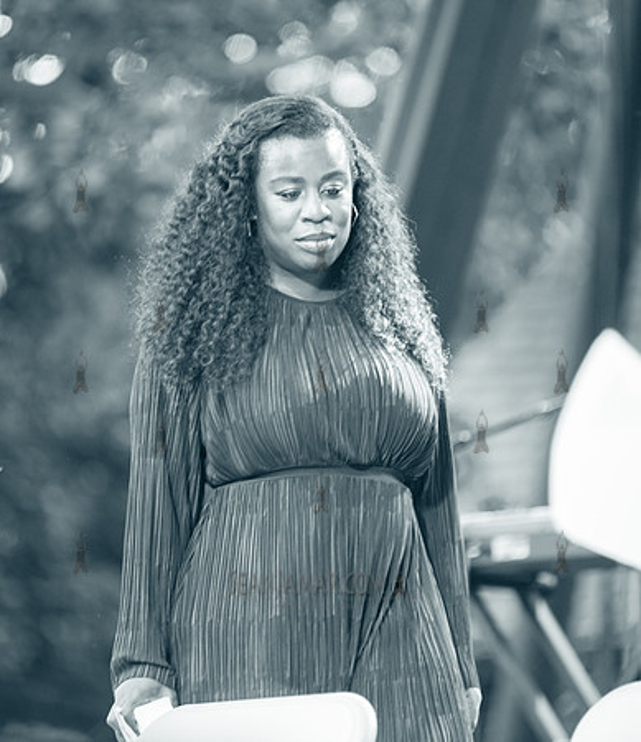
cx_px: 331
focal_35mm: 252
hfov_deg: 6.4
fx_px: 5710
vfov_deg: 7.4
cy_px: 371
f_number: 2.8
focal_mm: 185
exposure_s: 1/125
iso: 1250
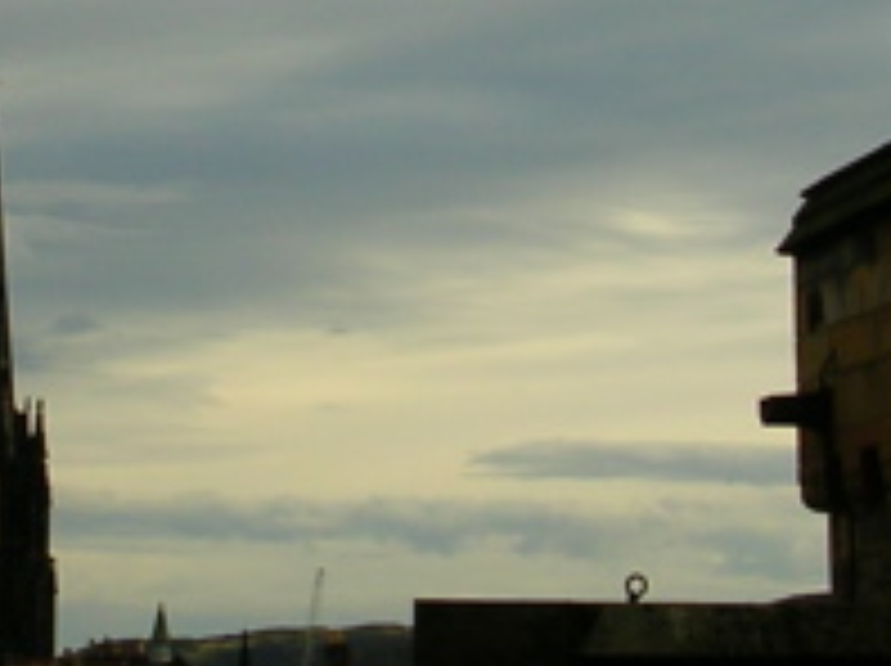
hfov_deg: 16.0
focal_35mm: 123
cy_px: 54
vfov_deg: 11.9
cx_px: 238
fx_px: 3162
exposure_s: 1/307
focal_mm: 5.8
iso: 50
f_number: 5.6
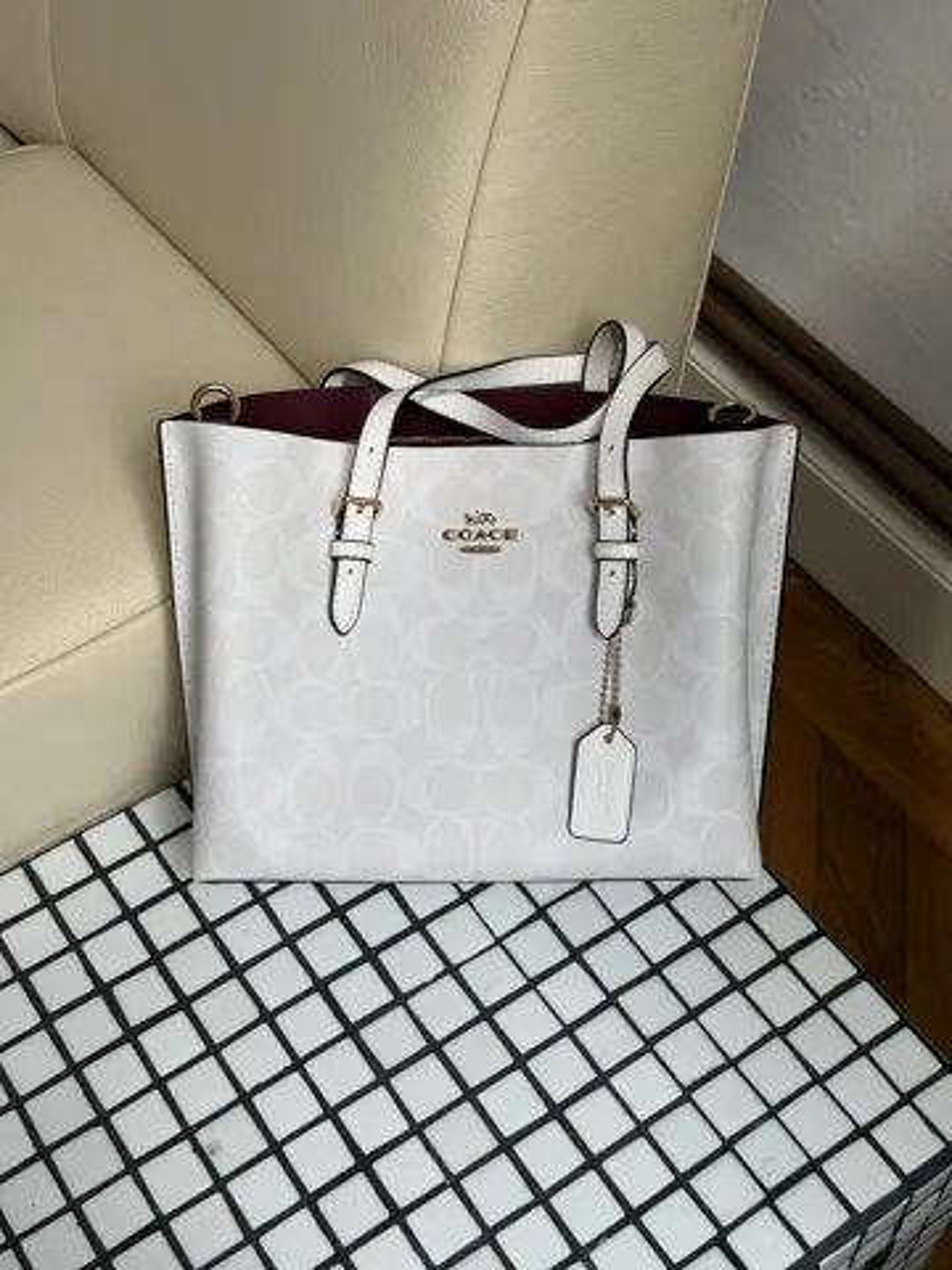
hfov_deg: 30.3
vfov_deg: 39.7
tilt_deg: -51.8
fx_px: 1760
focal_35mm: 48
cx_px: 476
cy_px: 635
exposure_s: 1/167
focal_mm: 6.76
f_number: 1.78
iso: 50
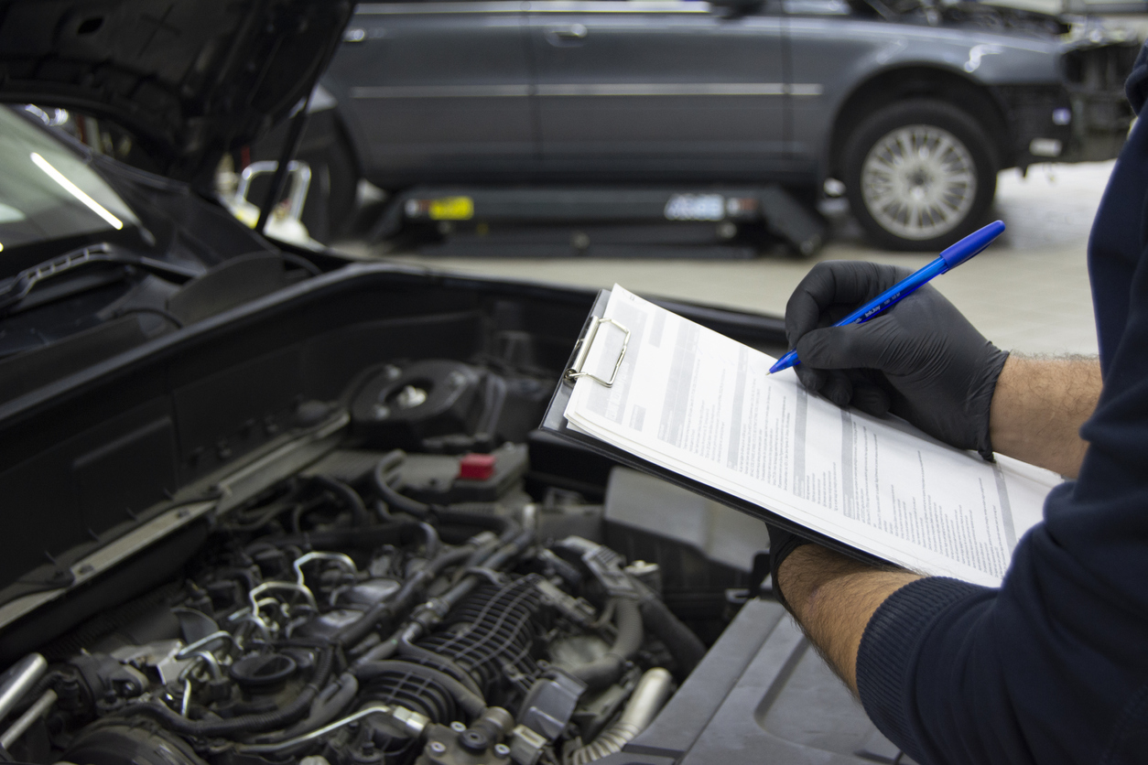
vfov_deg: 22.6
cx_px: 574
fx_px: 1913
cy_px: 382
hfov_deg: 33.4
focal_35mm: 60
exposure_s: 1/50
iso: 800
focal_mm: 40
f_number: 5
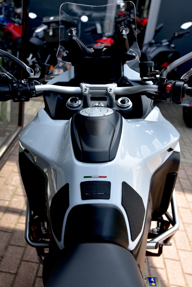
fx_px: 352
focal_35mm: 44
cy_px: 144
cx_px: 96
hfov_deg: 30.5
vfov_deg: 44.5
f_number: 5
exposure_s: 1/100
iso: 100
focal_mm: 44
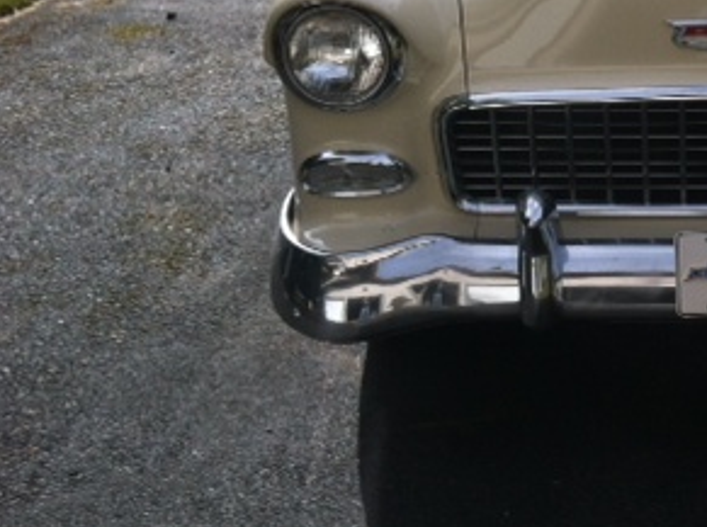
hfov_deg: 24.1
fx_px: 1569
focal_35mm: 77
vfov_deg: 18.9
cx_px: 729
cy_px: 95
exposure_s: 1/909
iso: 80
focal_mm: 3.9
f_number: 2.8
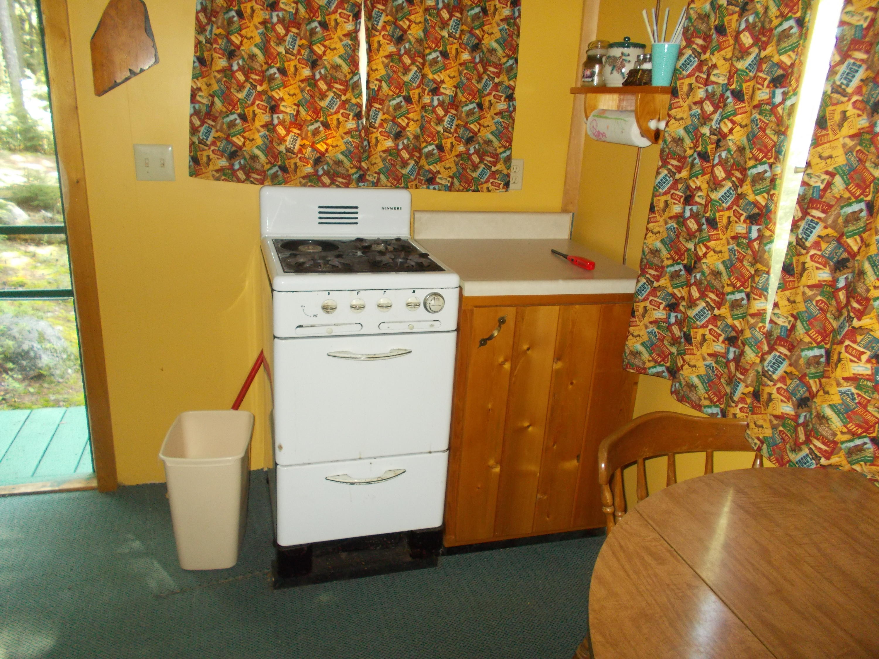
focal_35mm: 26
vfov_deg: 53.1
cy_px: 330
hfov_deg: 67.3
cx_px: 440
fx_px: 660
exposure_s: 1/25
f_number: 3.2
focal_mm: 4.6
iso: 280
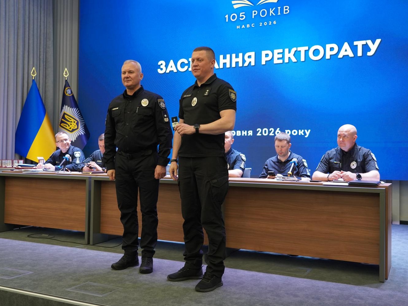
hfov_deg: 50.1
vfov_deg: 38.7
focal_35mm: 37
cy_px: 153
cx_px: 191
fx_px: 436
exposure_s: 1/160
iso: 2500
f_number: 4
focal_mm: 34
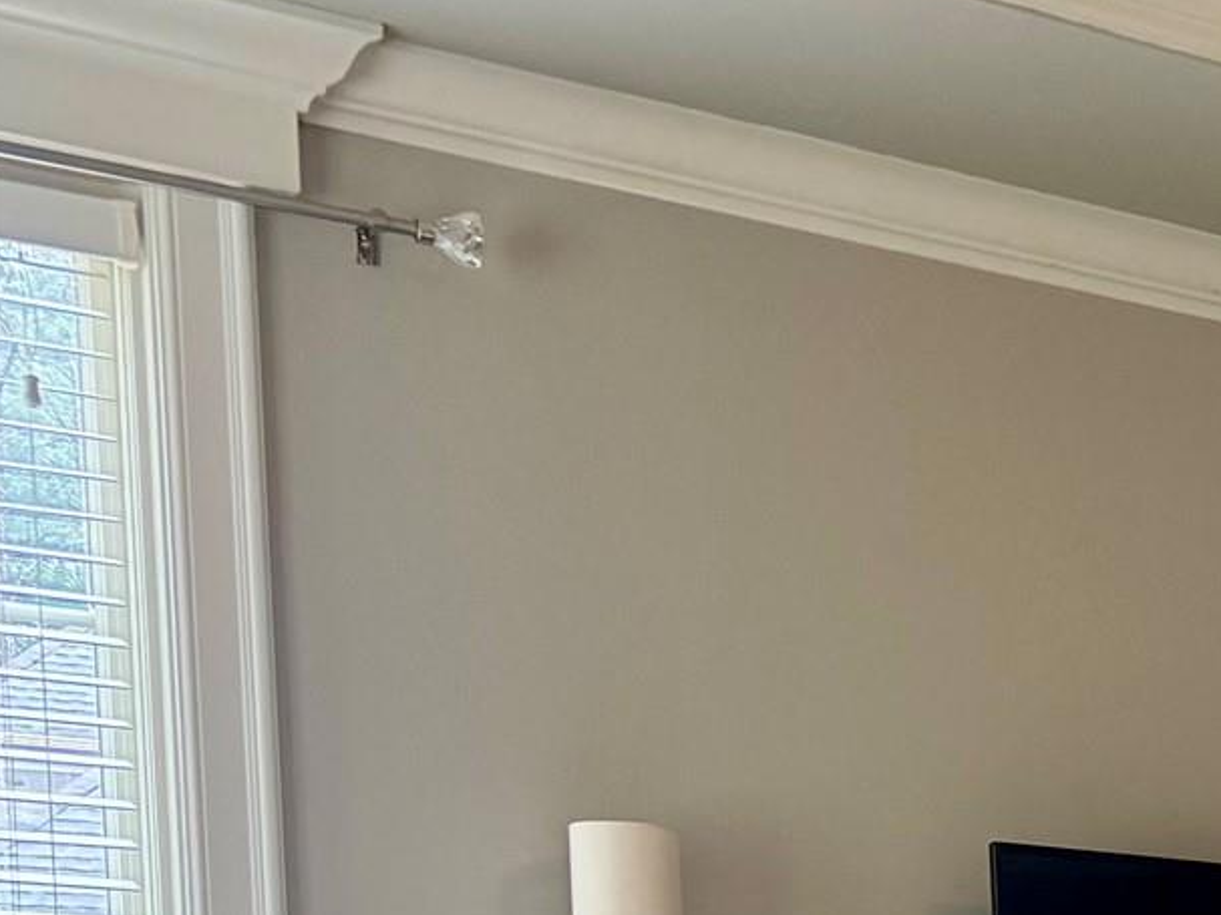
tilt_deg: -4.3
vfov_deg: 16.3
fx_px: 2857
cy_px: 1458
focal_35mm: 81
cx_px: 2048
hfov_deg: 19.5
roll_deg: +0.0
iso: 200
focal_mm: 6.76
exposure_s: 1/121
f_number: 1.78
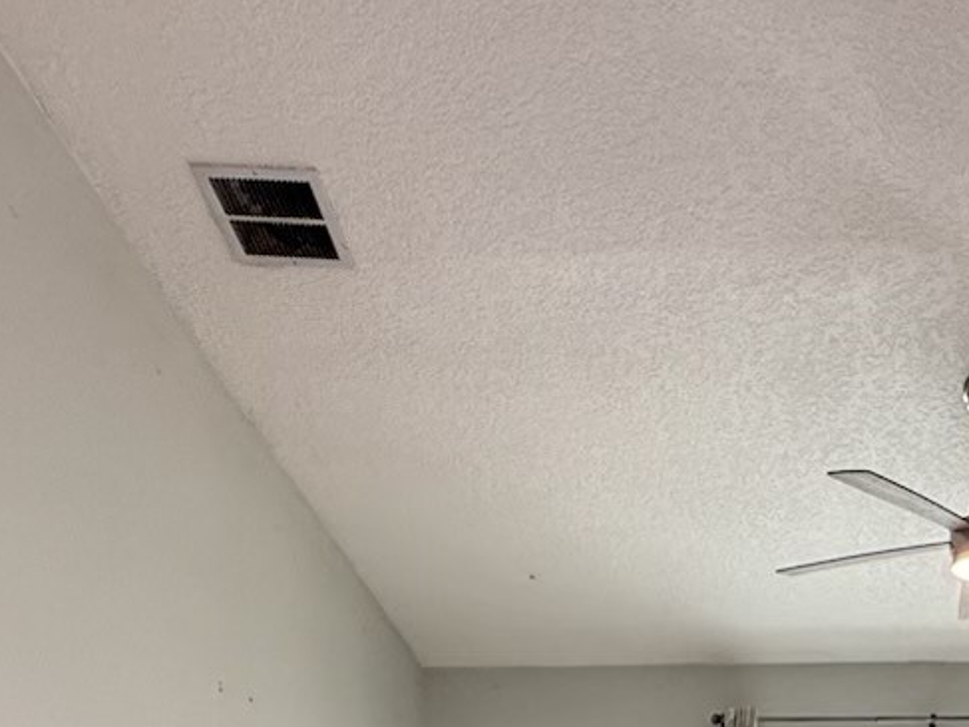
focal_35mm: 46
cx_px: 830
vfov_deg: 26.3
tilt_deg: +0.8
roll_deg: +0.3
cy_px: 970
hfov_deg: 39.0
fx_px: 1287
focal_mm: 2.22
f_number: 2.2
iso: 320
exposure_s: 1/120
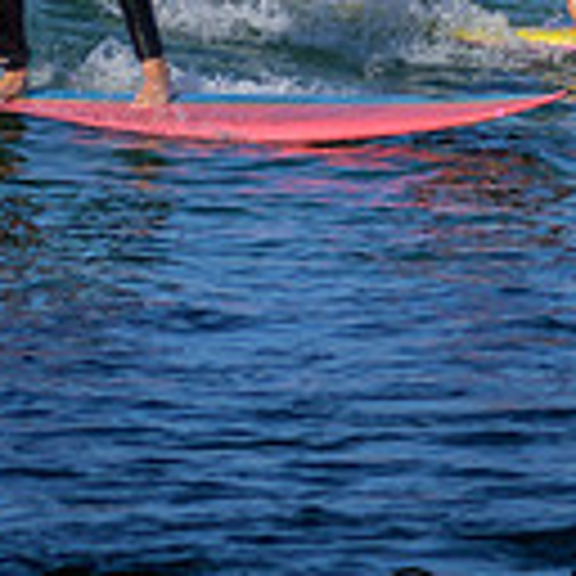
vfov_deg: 2.4
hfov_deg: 2.4
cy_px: -271
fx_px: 13912
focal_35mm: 739
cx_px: -54
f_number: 6.3
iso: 140
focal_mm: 140
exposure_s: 1/1600
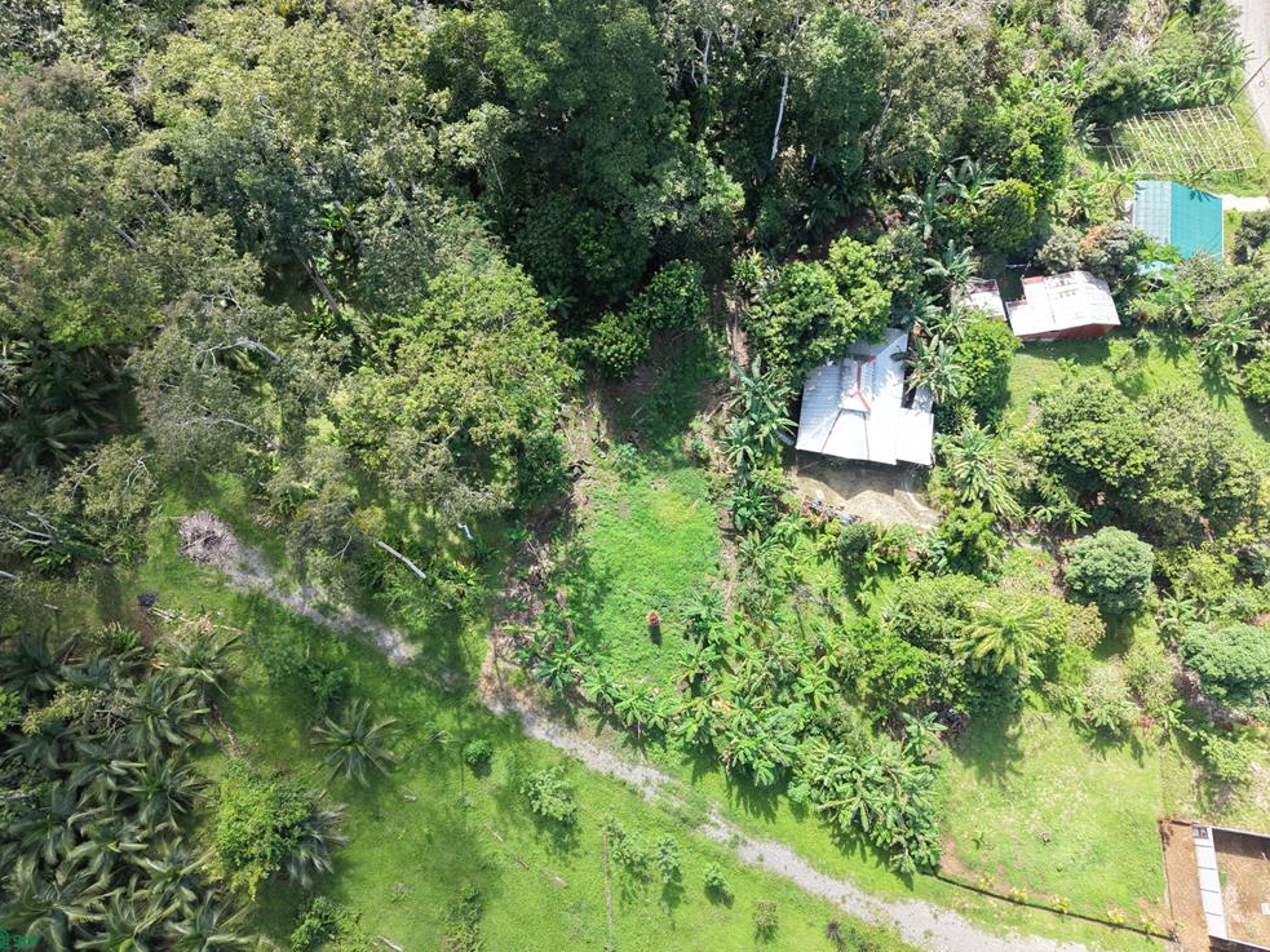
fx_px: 917
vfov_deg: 54.9
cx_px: 642
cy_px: 460
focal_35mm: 25
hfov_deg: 69.4
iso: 140
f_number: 1.8
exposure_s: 1/725
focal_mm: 8.67
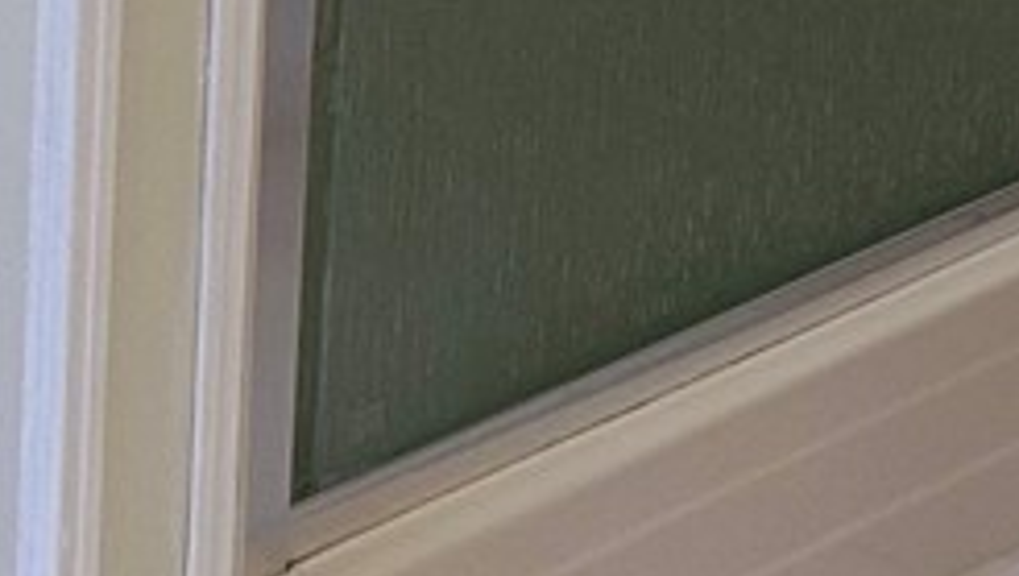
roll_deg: -3.0
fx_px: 4977
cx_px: 857
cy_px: -1177
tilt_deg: -10.3
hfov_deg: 11.6
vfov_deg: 6.1
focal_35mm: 184
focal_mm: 5.7
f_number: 1.5
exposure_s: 1/120
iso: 125
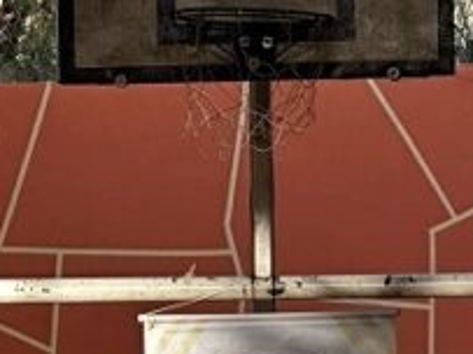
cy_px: 759
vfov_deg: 3.8
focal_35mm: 389
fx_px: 5312
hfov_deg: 5.1
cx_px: 140
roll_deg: +0.9
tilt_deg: -2.0
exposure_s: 1/105
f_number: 2.8
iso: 32
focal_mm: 9
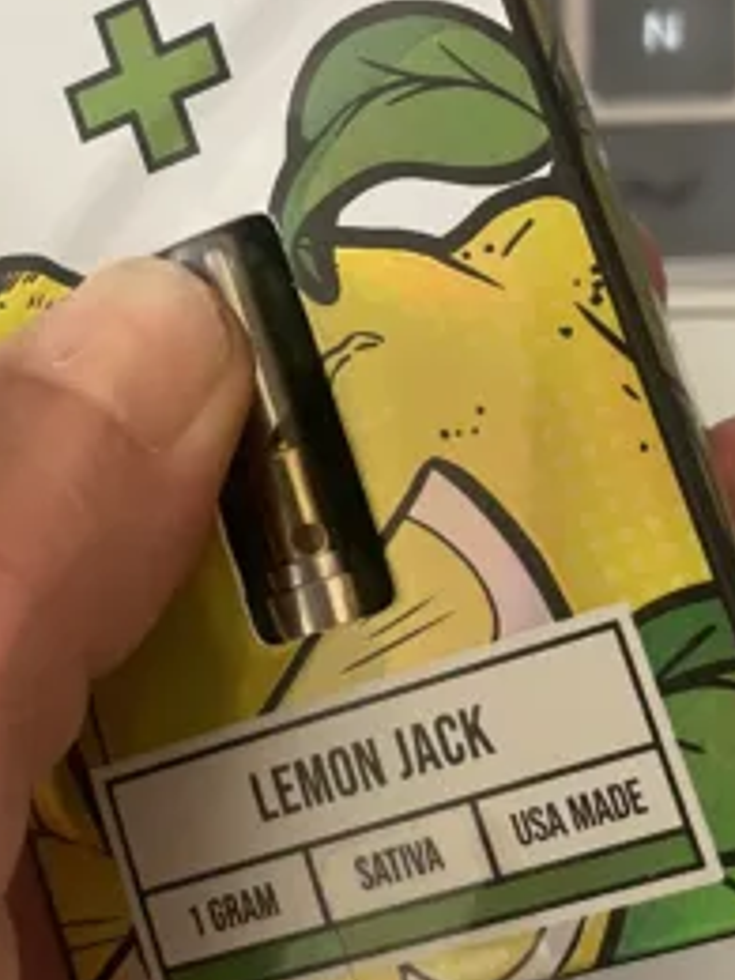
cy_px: 302
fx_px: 1699
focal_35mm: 60
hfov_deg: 24.4
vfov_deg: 31.8
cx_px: 313
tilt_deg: -68.5
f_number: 1.6
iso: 500
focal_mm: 4.2
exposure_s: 1/60
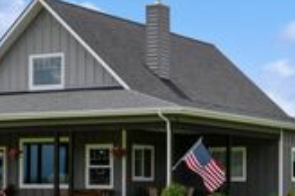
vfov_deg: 11.4
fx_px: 974
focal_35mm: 119
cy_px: 188
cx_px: 115
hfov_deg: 17.2
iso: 100
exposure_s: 1/640
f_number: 6.3
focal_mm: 26
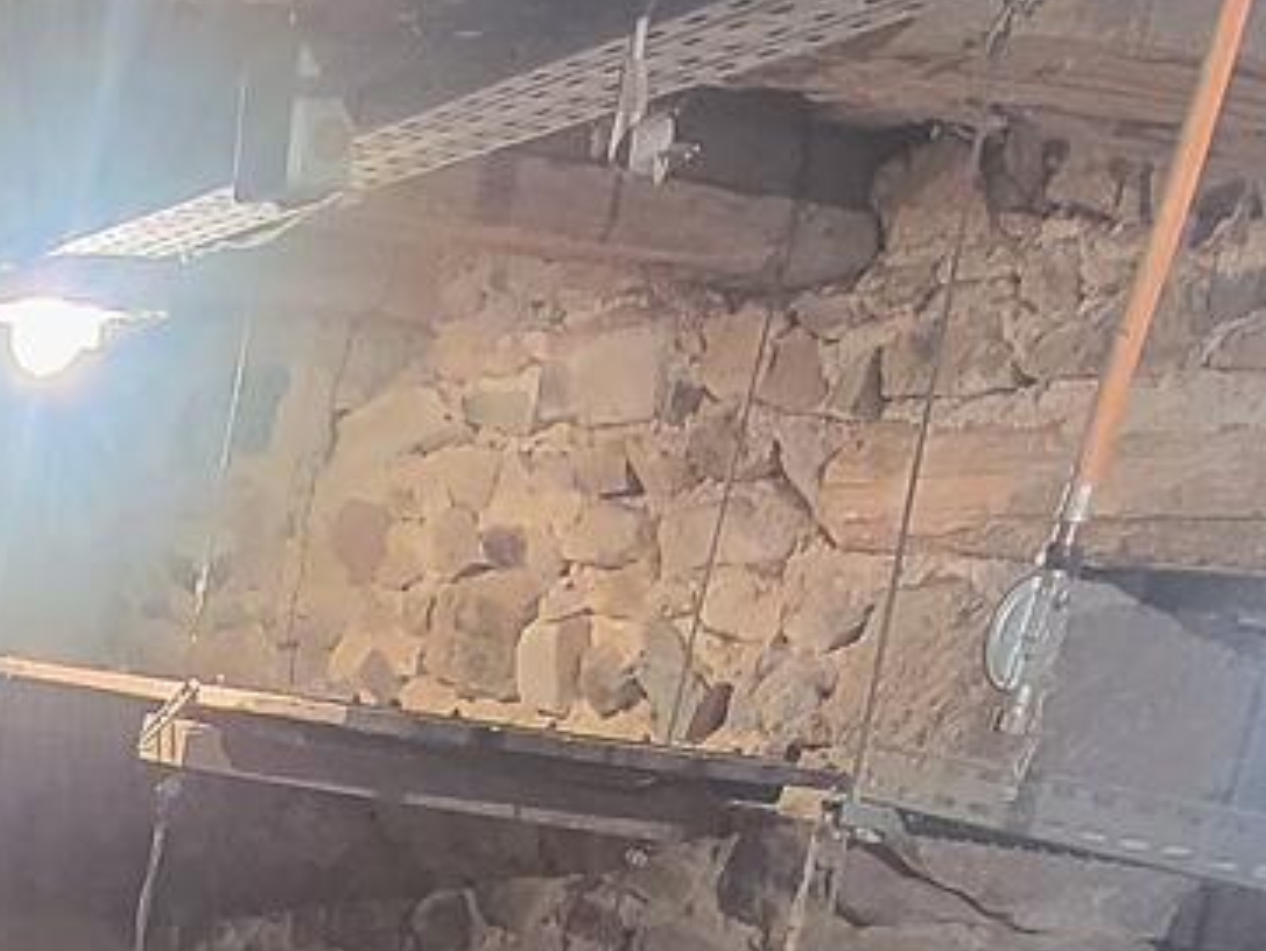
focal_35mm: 62
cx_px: -189
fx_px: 2269
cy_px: 1458
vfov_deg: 20.1
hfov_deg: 27.9
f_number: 2.2
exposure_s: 1/25
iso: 800
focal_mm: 2.2
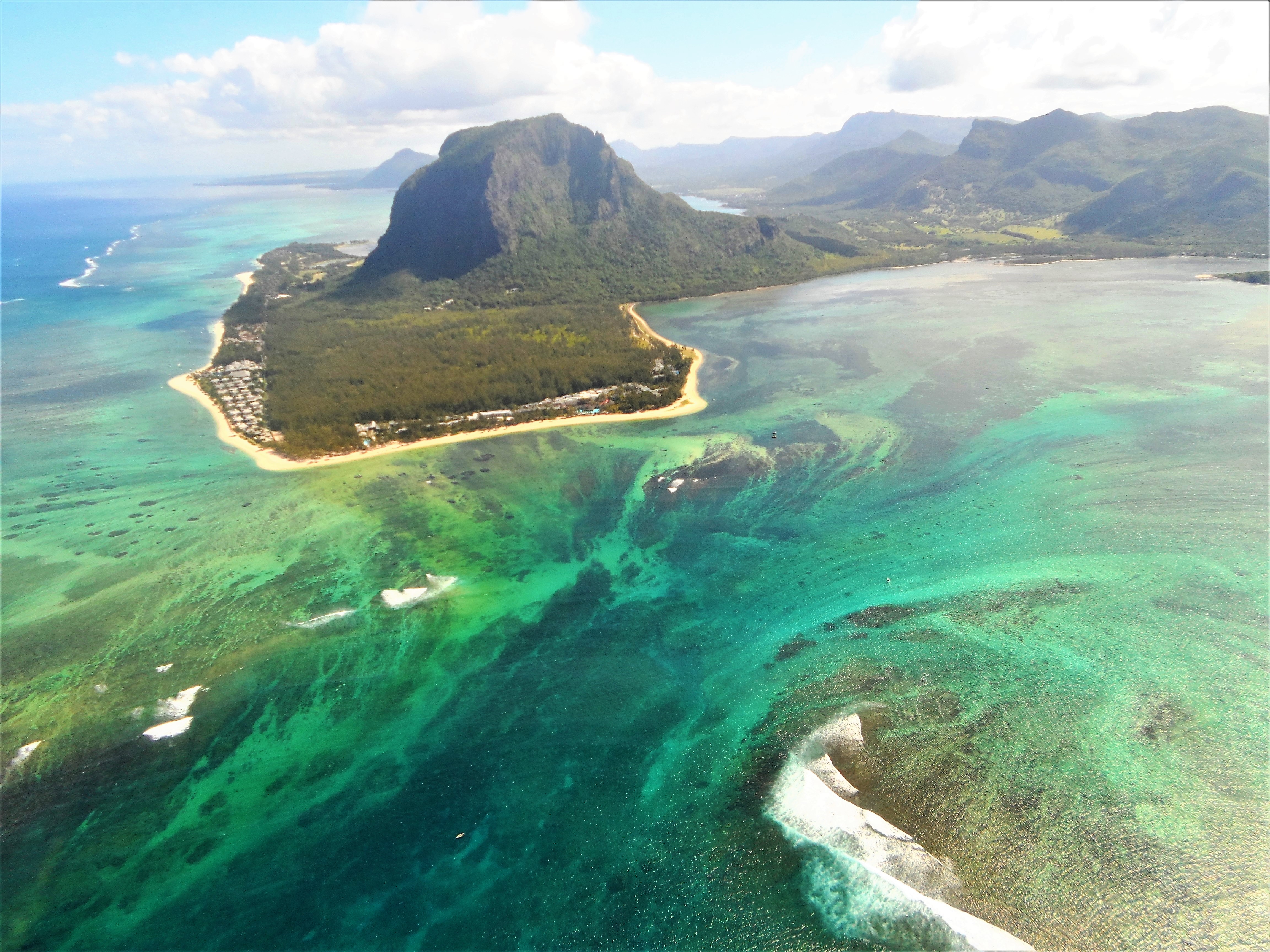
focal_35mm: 25
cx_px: 635
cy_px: 476
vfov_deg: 54.9
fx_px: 917
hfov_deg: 69.4
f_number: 2.5
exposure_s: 1/750
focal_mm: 4.5
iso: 80
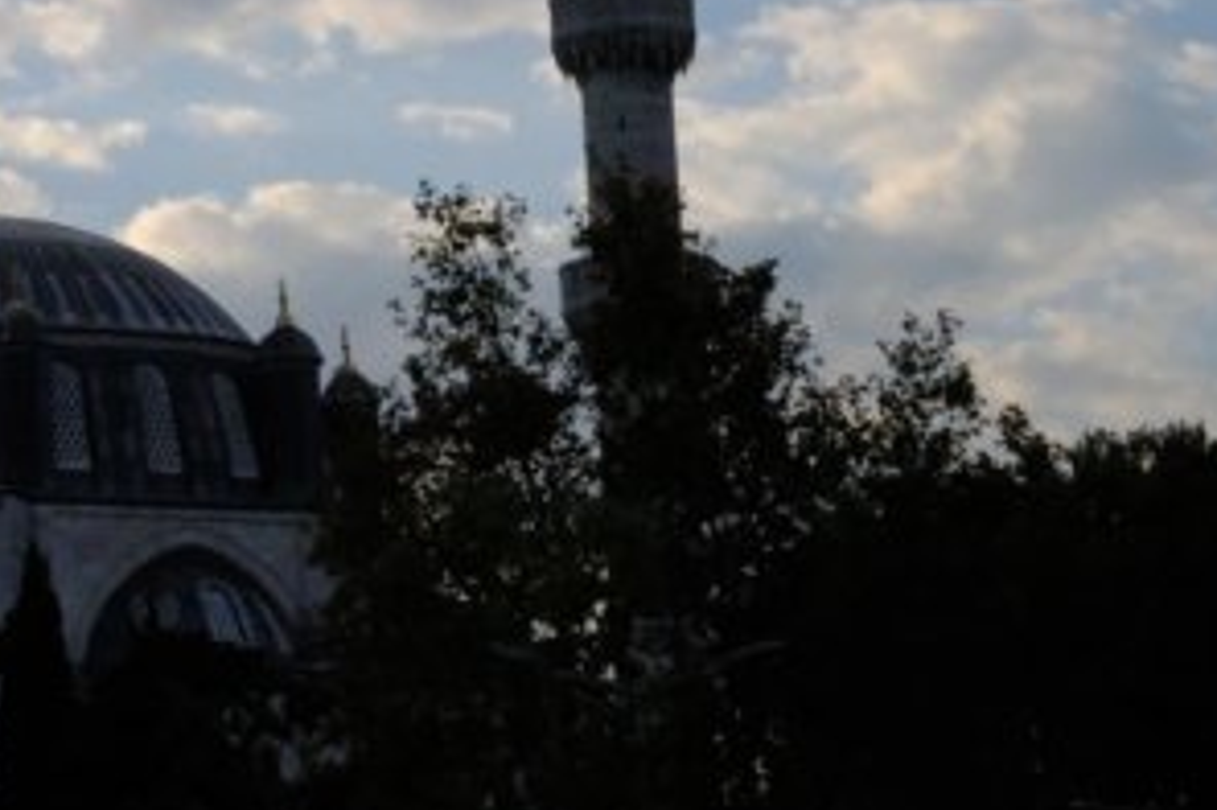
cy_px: 0
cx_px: 90
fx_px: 5102
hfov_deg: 13.5
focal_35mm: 151
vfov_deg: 9.0
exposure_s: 1/7000
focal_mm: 48.5
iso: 12800
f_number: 14
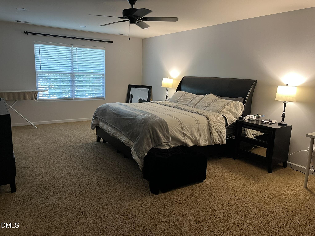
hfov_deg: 67.3
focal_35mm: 26
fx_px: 237
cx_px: 158
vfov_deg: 53.1
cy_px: 118
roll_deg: -1.8
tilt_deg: -10.6
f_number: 1.6
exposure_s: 1/60
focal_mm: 5.1
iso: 200
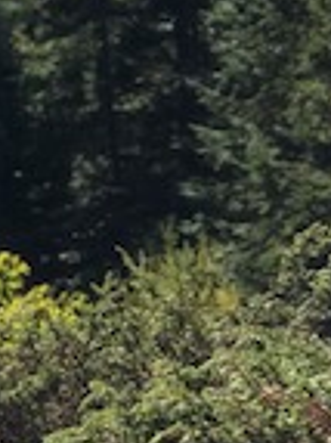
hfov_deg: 5.7
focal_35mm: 256
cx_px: -334
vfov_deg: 7.7
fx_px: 3269
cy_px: 130
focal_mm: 6.6
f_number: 2.8
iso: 20
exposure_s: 1/894
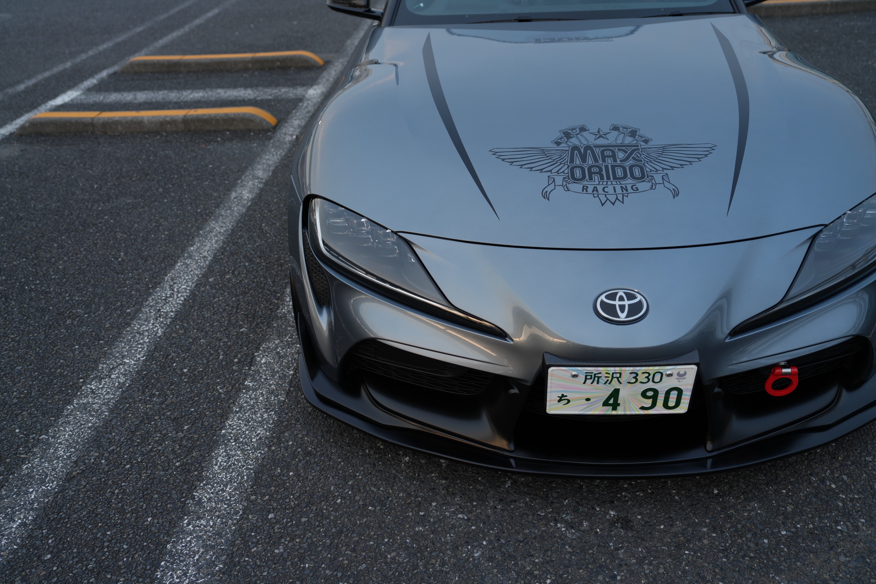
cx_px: 438
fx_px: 730
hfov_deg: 61.9
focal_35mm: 30
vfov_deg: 43.6
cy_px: 292
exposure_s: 1/30
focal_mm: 30
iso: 100
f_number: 2.8
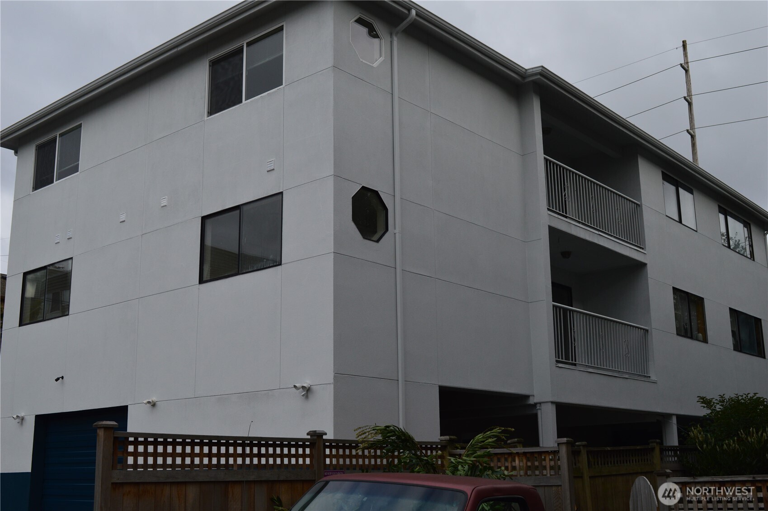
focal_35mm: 42
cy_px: 256
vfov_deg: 31.8
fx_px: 895
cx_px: 384
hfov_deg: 46.4
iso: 360
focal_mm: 28
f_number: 11
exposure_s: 1/500
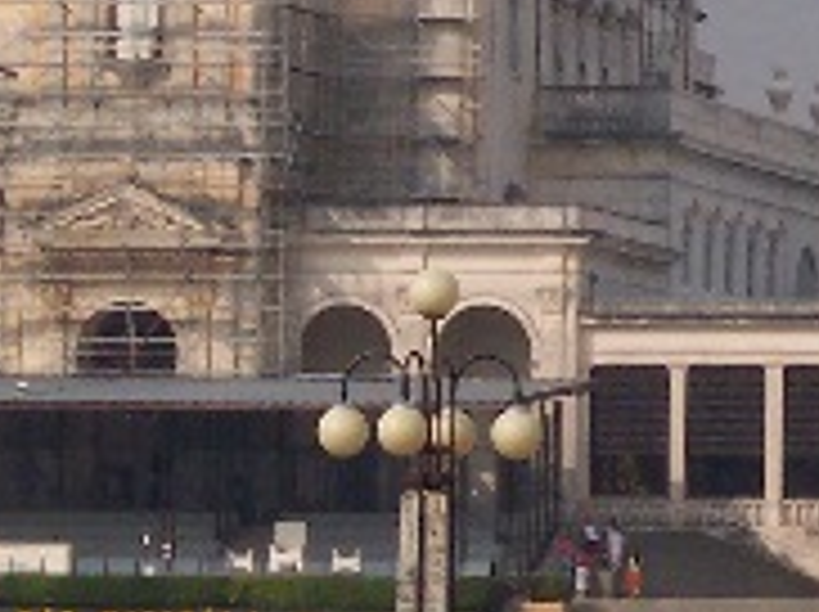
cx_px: 832
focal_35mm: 392
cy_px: -310
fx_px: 9262
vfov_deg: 3.8
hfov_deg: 5.1
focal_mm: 18.7
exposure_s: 1/500
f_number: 6.7
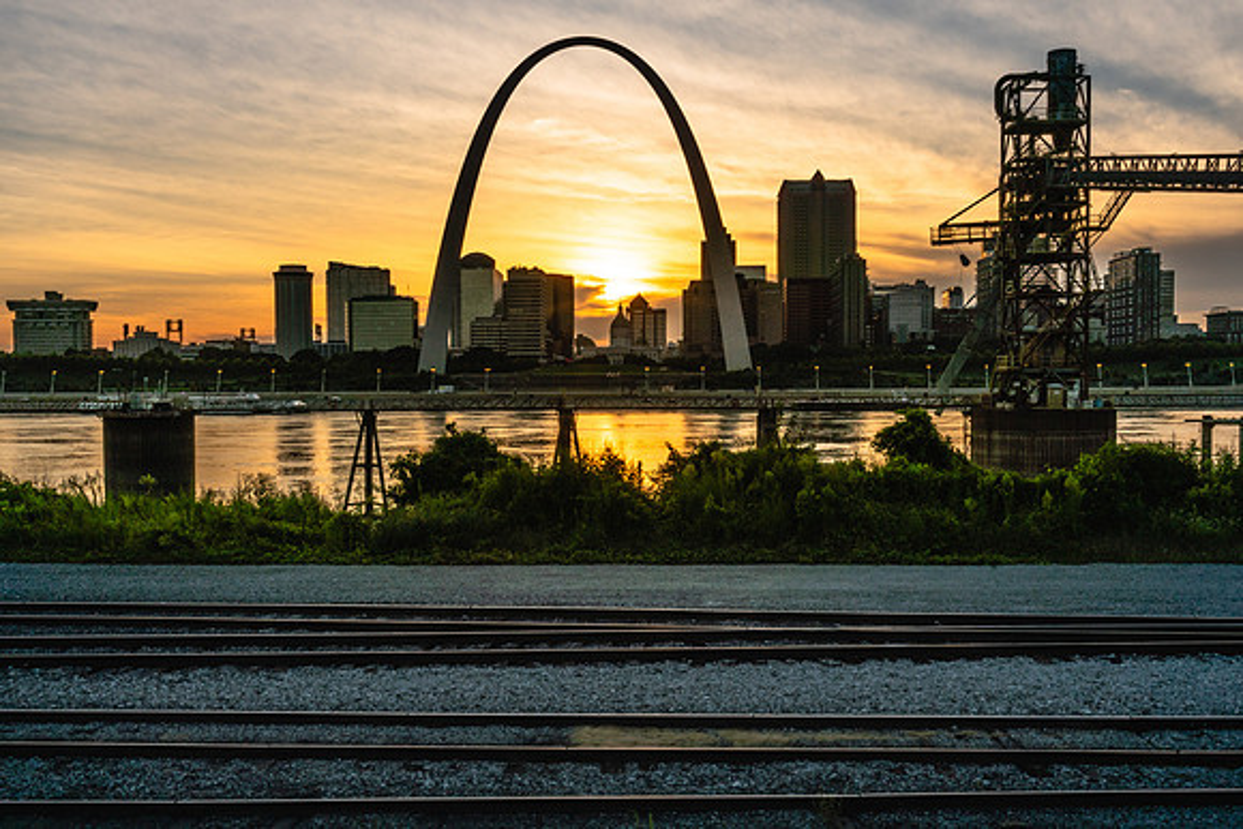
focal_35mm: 37
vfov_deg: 35.8
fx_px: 1286
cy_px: 424
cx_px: 604
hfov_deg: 51.6
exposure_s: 1/50
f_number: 22
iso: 100
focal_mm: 24
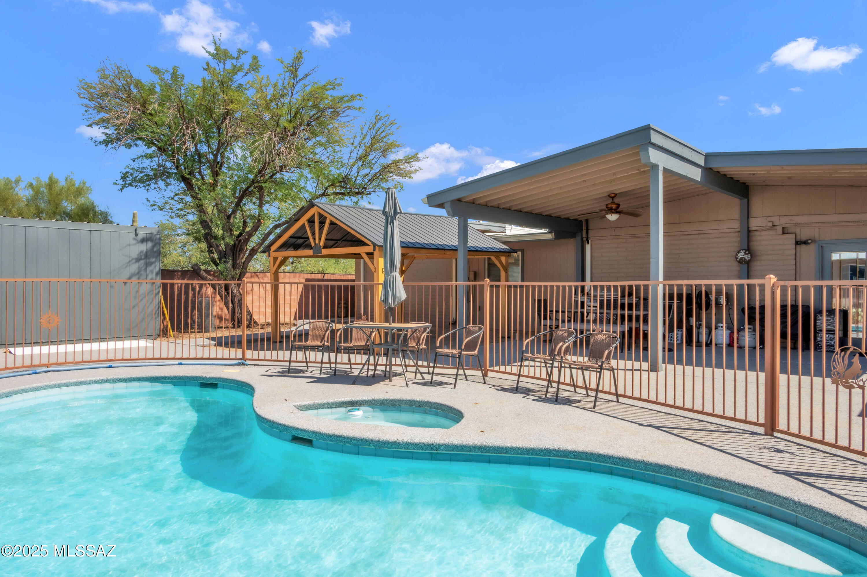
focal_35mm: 24
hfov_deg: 73.8
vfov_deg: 53.1
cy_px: 288
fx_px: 578
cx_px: 434
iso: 100
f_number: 20
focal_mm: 24
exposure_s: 1/60
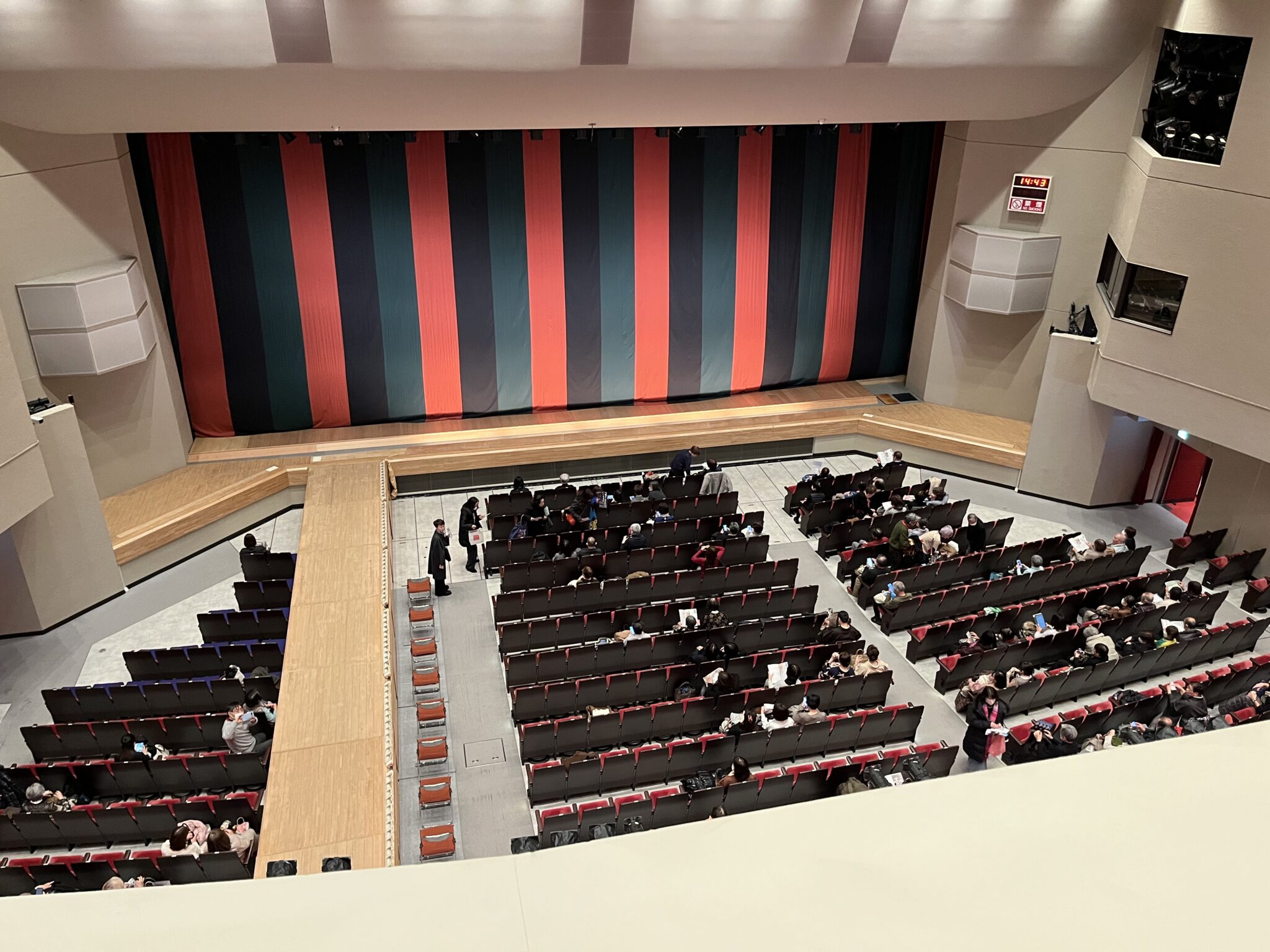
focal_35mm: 26
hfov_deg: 67.3
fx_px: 954
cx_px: 635
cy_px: 476
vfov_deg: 53.1
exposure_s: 1/50
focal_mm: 5.1
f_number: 1.6
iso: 320
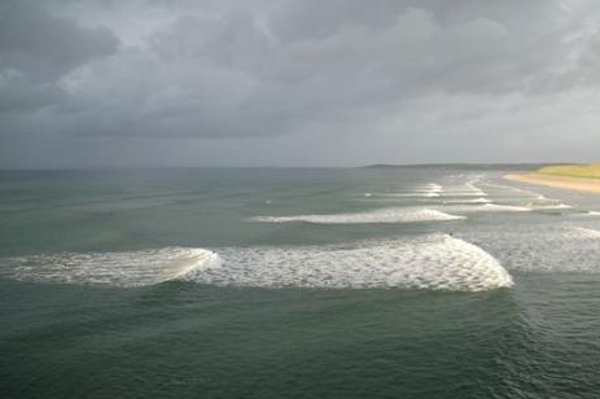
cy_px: 227
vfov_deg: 41.0
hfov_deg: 58.7
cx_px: 326
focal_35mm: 32
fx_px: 533
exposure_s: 1/500
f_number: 3.5
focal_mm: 18
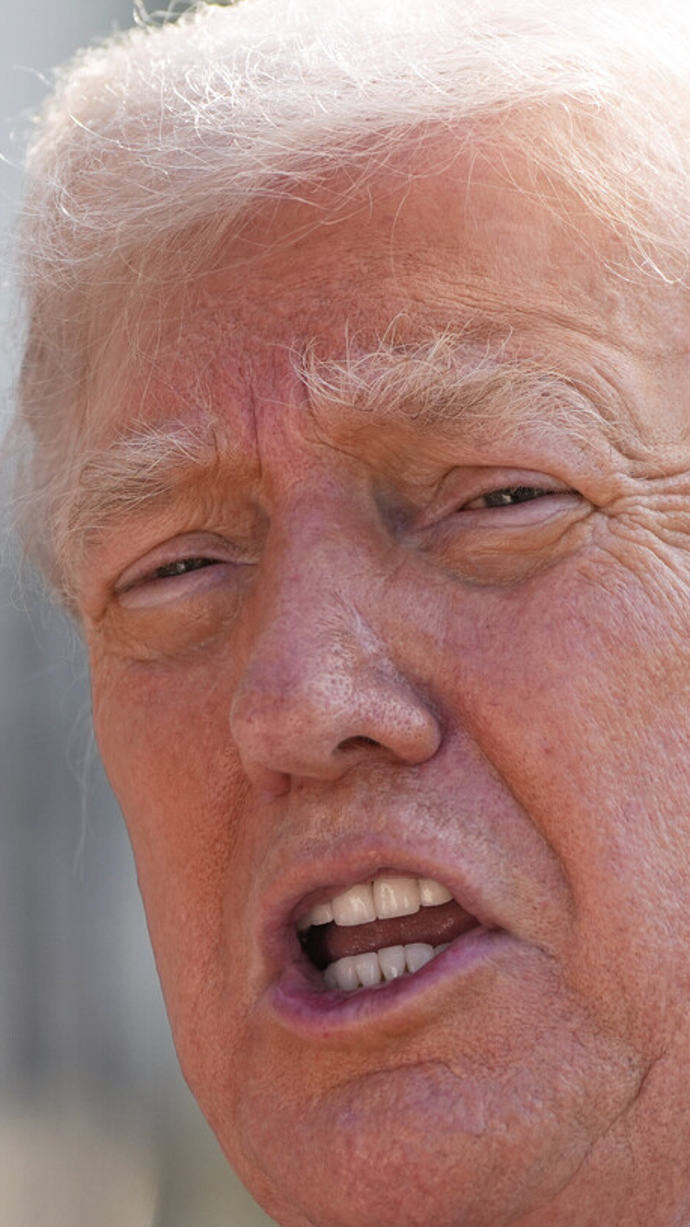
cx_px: 562
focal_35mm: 552
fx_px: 17951
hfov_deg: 2.2
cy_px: 711
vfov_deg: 3.9
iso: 500
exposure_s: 1/1000
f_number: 5.6
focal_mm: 268
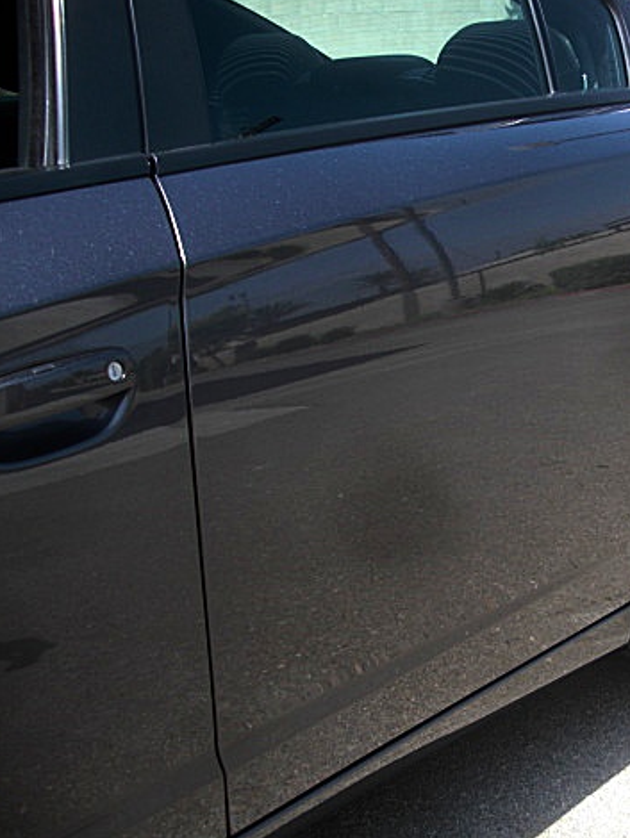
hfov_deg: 28.6
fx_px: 1188
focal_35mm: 49
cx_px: 566
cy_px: 414
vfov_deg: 38.9
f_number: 2.8
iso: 50
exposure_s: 1/250
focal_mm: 6.3
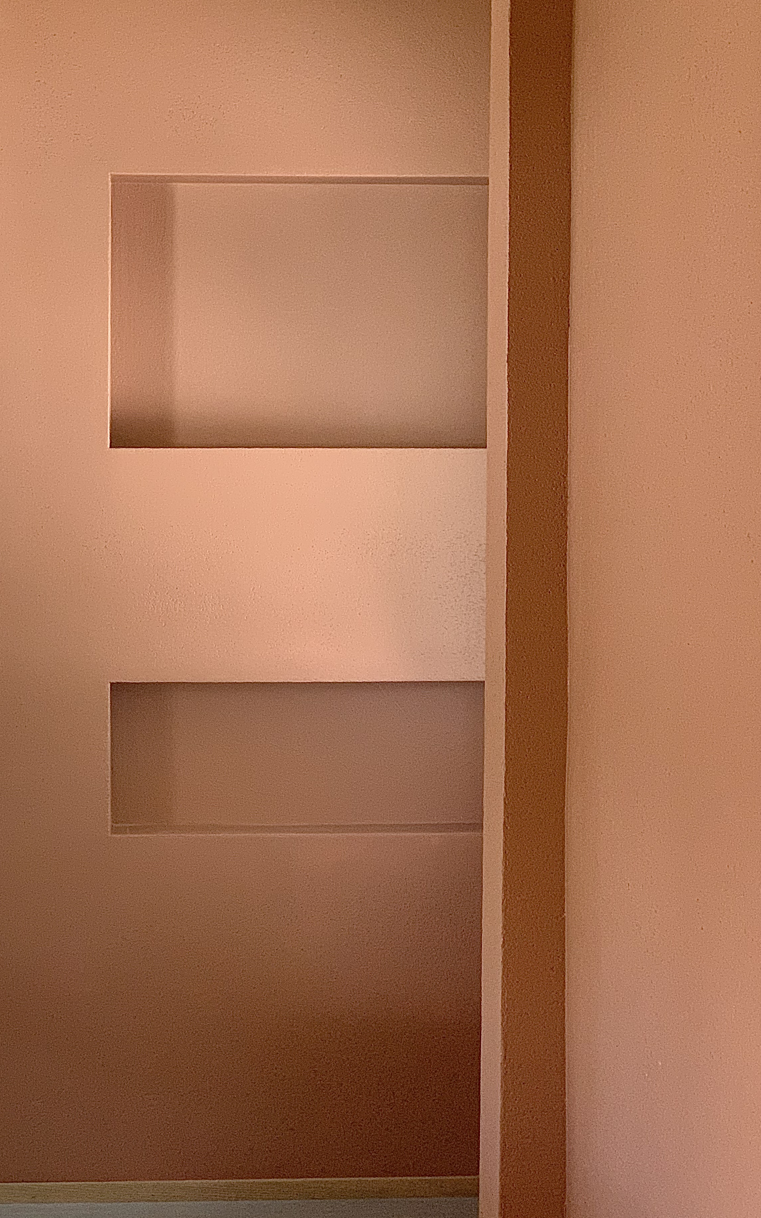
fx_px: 2024
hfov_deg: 21.2
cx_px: 263
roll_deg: +0.4
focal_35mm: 61
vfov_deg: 33.5
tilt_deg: -3.1
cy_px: 594
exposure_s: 1/60
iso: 400
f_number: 2.4
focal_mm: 6
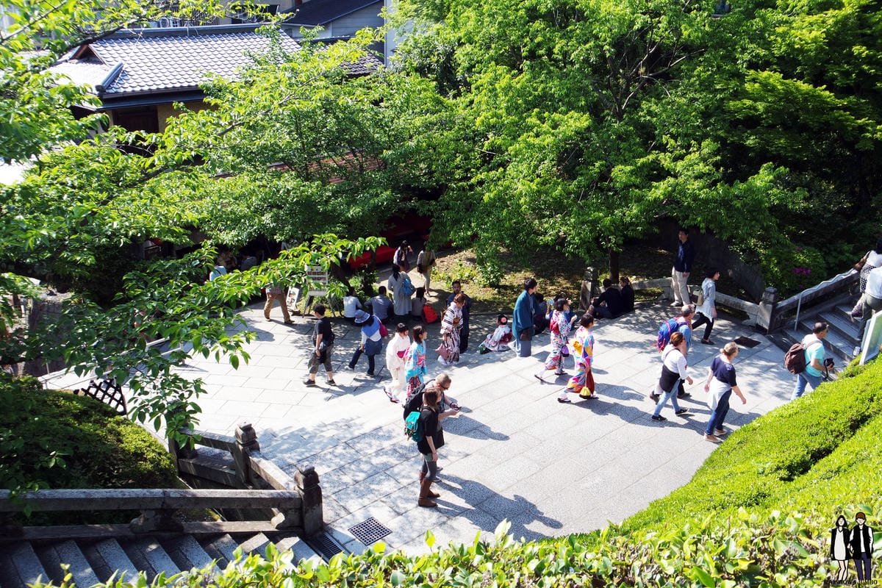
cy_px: 294
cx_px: 441
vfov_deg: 45.0
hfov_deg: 63.7
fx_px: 710
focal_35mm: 29
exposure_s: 1/160
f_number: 6.3
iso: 160
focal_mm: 11
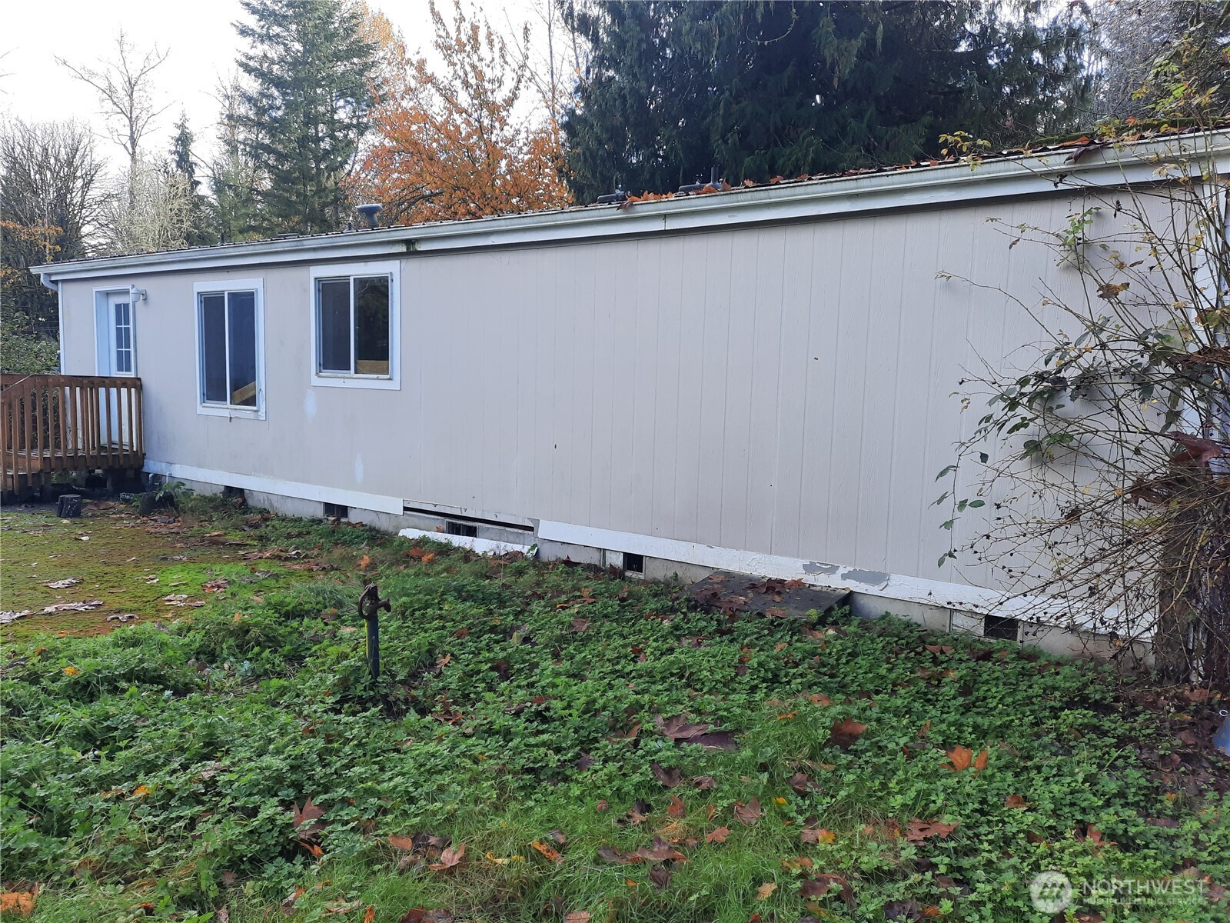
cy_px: 462
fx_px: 888
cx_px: 615
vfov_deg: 54.9
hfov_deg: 69.4
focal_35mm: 25
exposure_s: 1/175
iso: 32
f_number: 2
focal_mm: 4.6
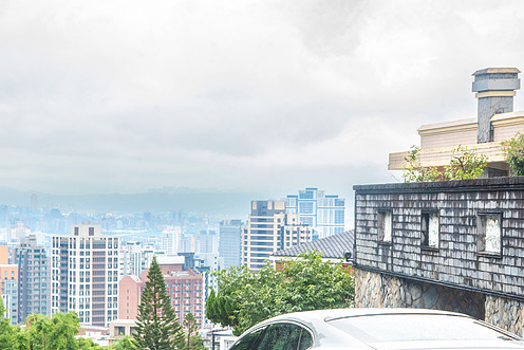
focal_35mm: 107
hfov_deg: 19.1
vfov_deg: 12.8
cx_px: 222
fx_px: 1558
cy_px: 274
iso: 400
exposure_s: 1/50
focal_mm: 68
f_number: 5.6
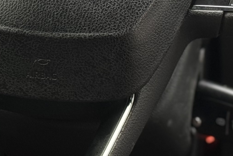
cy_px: -2
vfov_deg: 6.9
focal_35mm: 198
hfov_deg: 10.3
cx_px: 30
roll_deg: +2.6
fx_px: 1281
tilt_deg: -13.7
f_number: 1.78
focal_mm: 6.76
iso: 64
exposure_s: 1/121
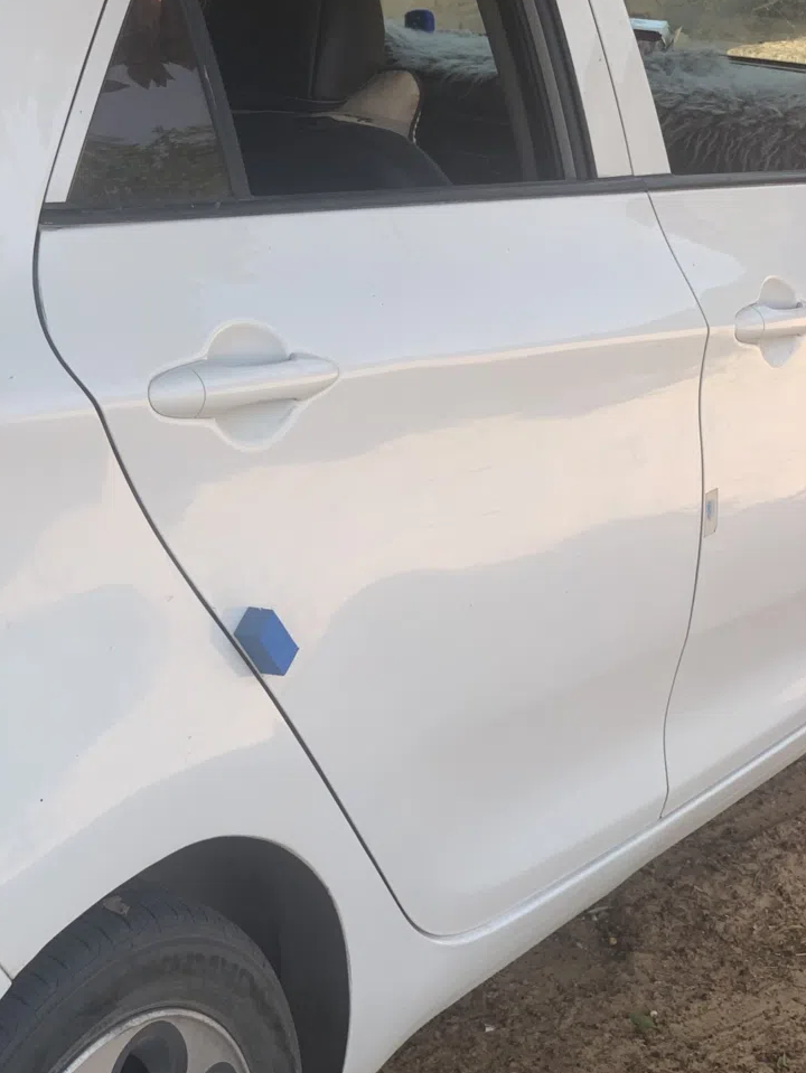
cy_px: 363
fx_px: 2296
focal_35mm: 74
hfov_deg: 19.8
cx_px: 241
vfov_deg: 26.2
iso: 16
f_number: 2.4
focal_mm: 6
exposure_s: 1/372
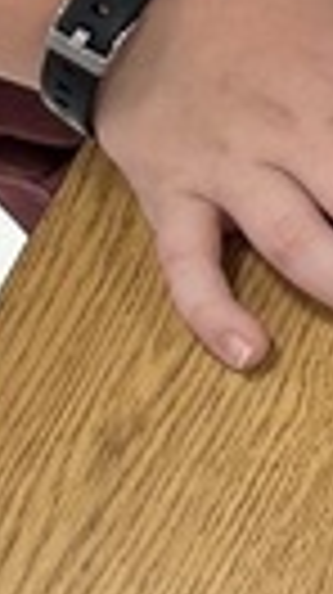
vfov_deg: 10.2
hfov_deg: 5.4
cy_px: -360
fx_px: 3195
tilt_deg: -35.0
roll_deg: +4.6
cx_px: 1166
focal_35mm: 203
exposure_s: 1/60
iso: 125
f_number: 1.78
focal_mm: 6.86
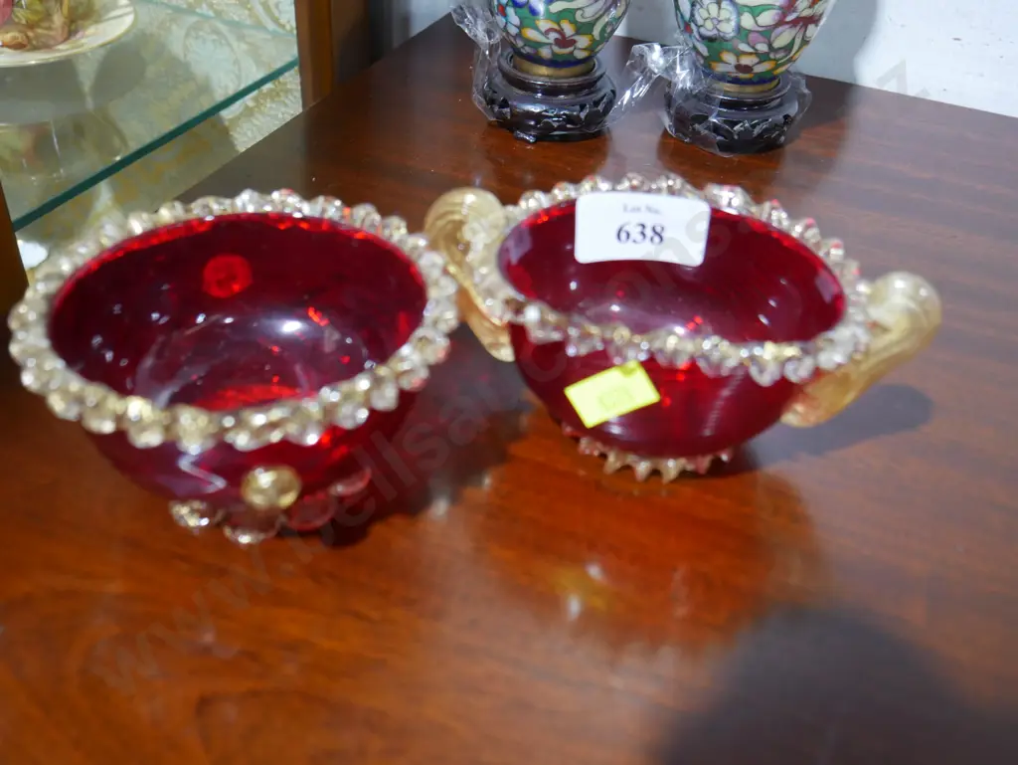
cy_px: 382
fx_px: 1059
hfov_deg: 51.3
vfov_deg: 39.7
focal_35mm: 36
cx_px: 509
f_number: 4
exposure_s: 1/60
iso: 1000
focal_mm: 18
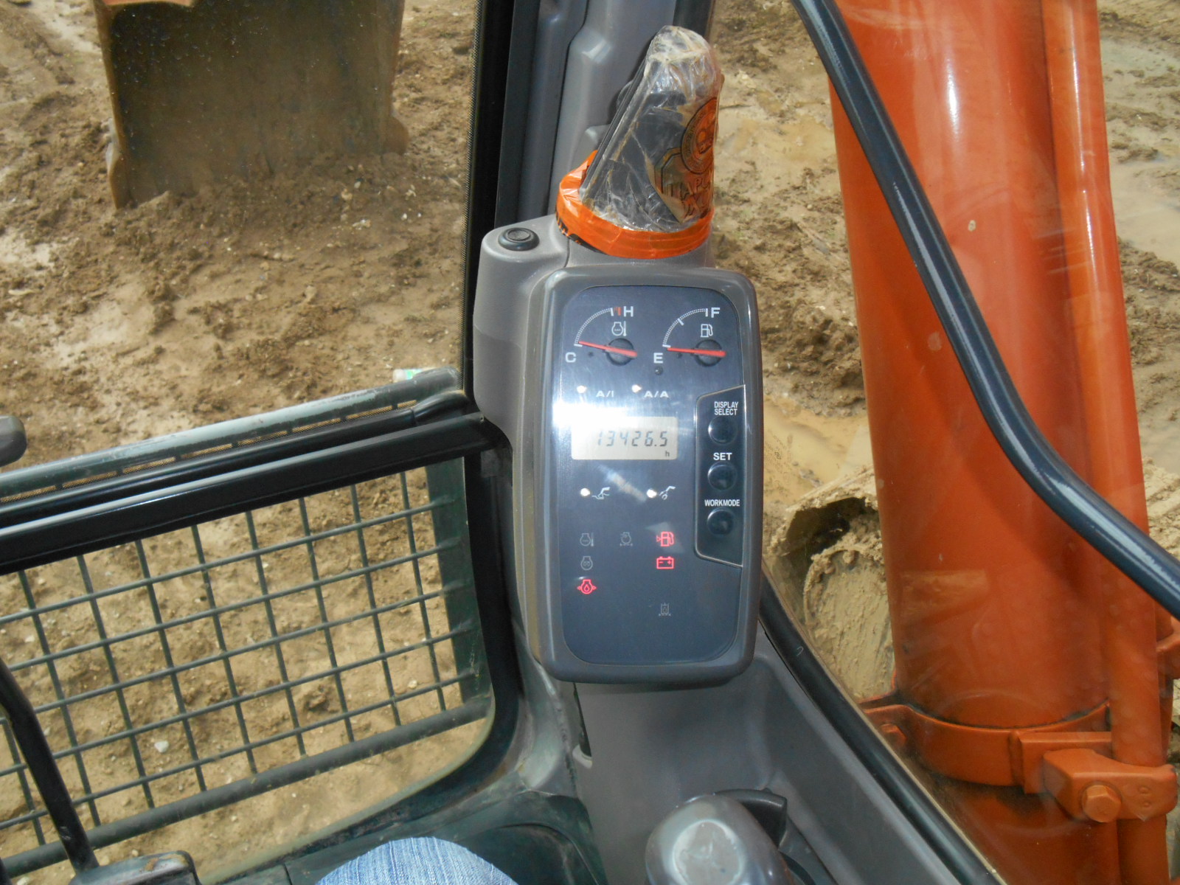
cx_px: 590
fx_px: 1193
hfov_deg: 52.6
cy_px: 442
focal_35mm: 35
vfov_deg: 40.7
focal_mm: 6.3
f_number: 11.8
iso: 360
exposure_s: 1/60
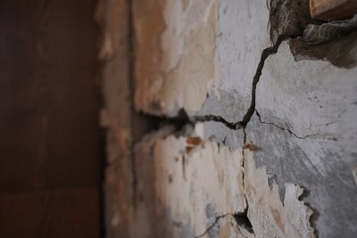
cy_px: 119
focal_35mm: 35
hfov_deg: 54.4
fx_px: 347
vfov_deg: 37.9
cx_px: 178
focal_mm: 35
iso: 4000
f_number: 2.8
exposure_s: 1/60
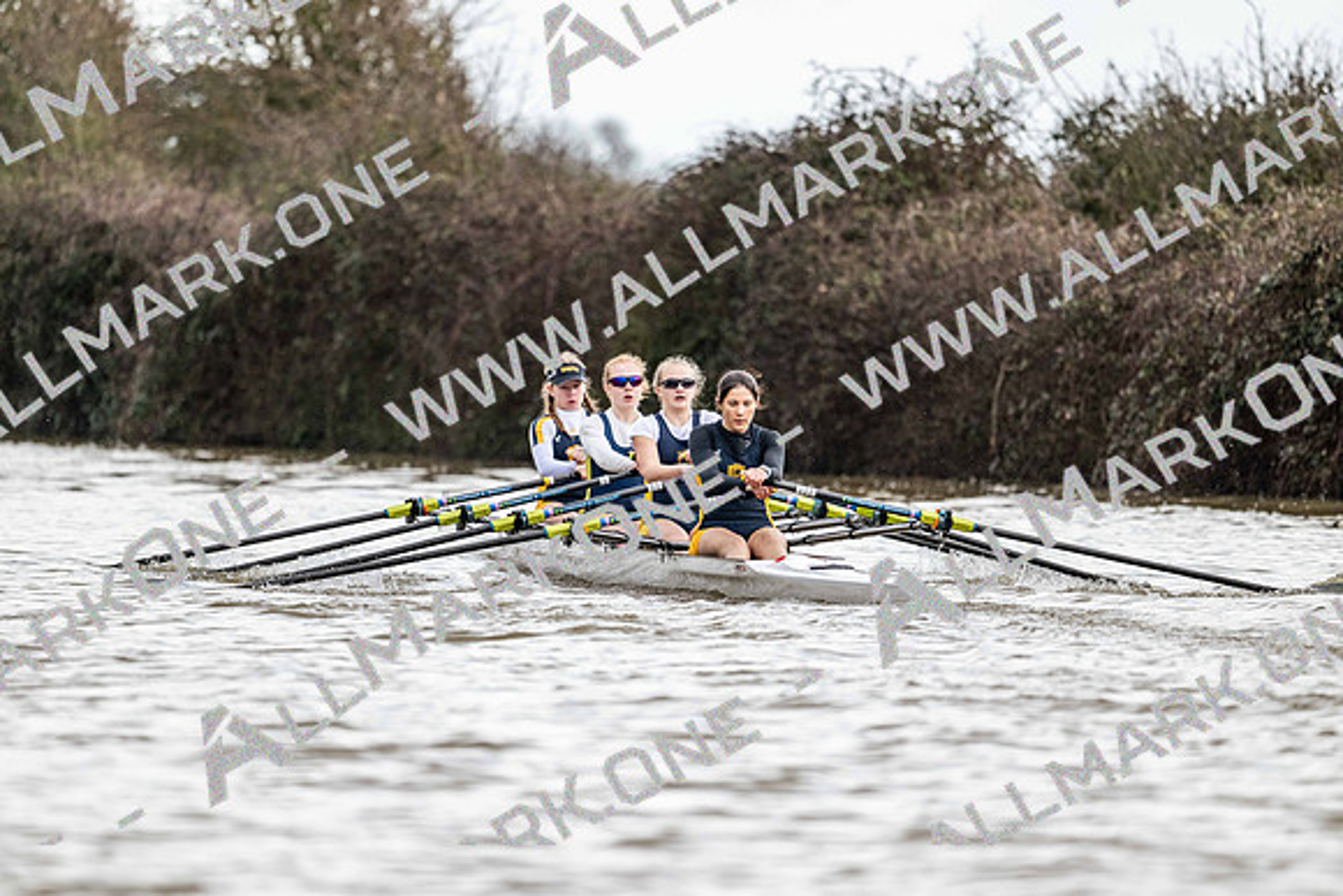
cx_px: 672
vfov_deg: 3.4
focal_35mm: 400
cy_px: 448
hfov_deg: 5.2
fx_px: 14925
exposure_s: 1/1600
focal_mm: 400
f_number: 4.5
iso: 1250
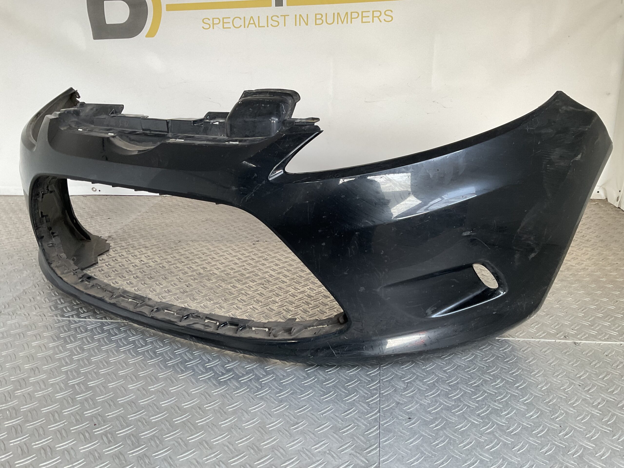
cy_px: 234
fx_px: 523
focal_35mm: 29
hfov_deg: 61.7
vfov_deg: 48.2
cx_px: 312
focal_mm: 3
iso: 64
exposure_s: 1/50
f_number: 1.8
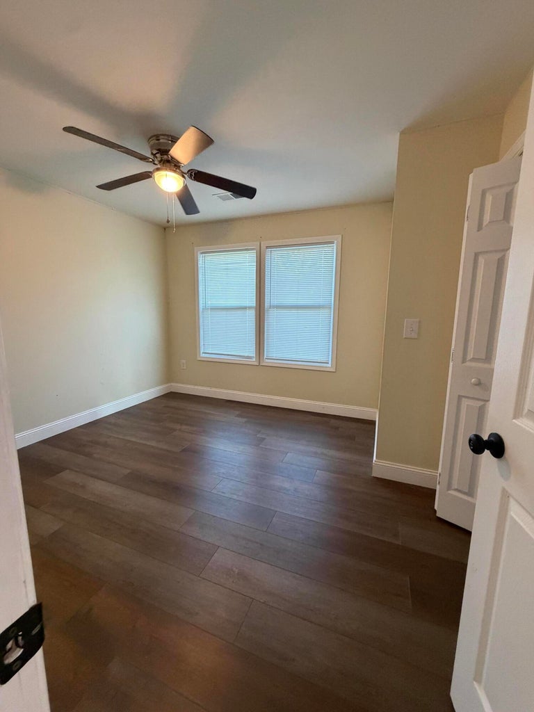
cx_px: 267
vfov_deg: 102.1
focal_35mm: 14
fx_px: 288
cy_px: 356
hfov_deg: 85.7
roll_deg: -1.2
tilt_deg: -8.0
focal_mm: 2.22
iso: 400
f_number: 2.2
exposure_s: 1/60
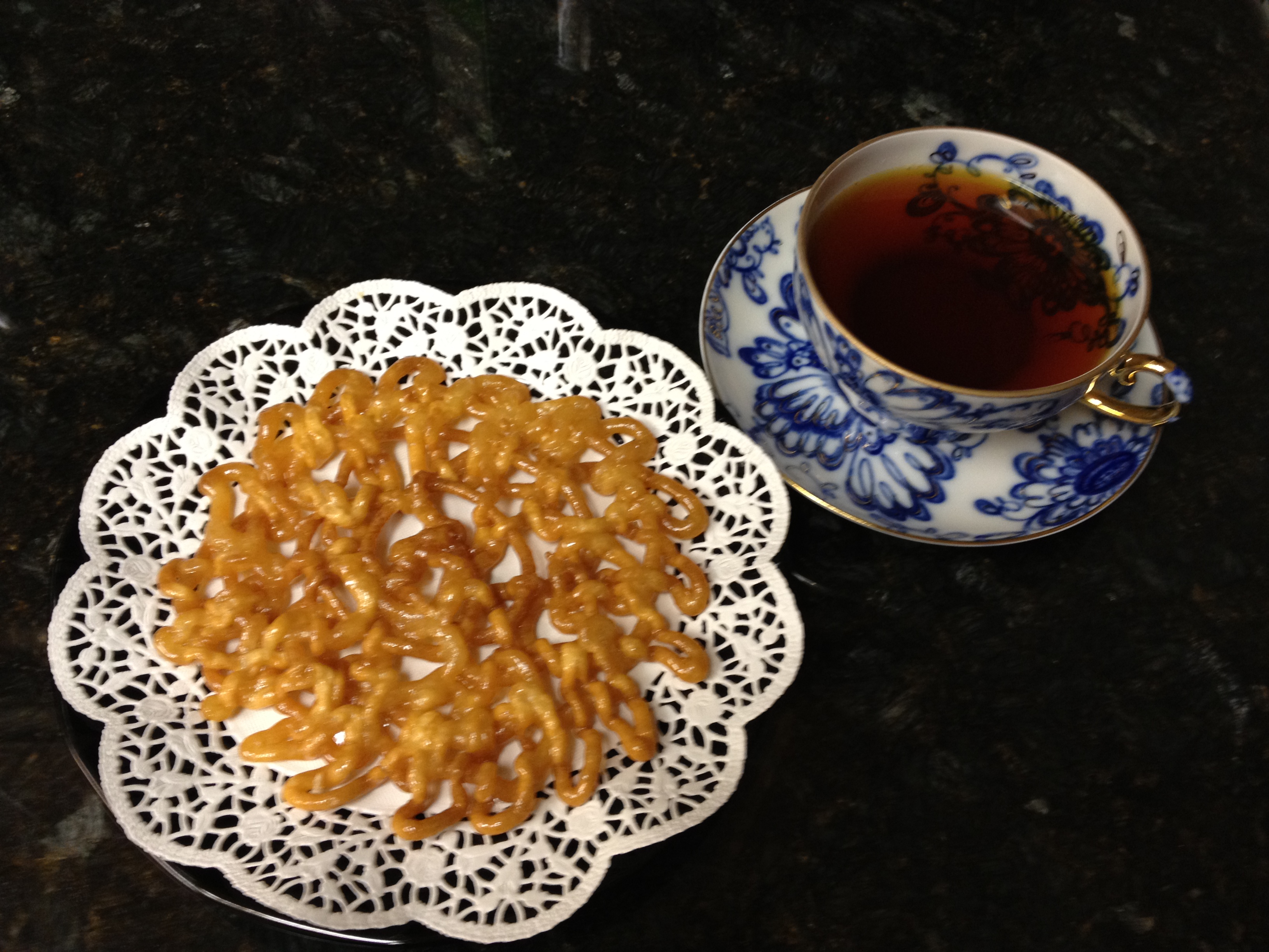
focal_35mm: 35
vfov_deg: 40.7
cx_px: 634
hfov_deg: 52.6
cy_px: 476
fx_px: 1283
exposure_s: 1/20
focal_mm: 4.28
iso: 160
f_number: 2.4
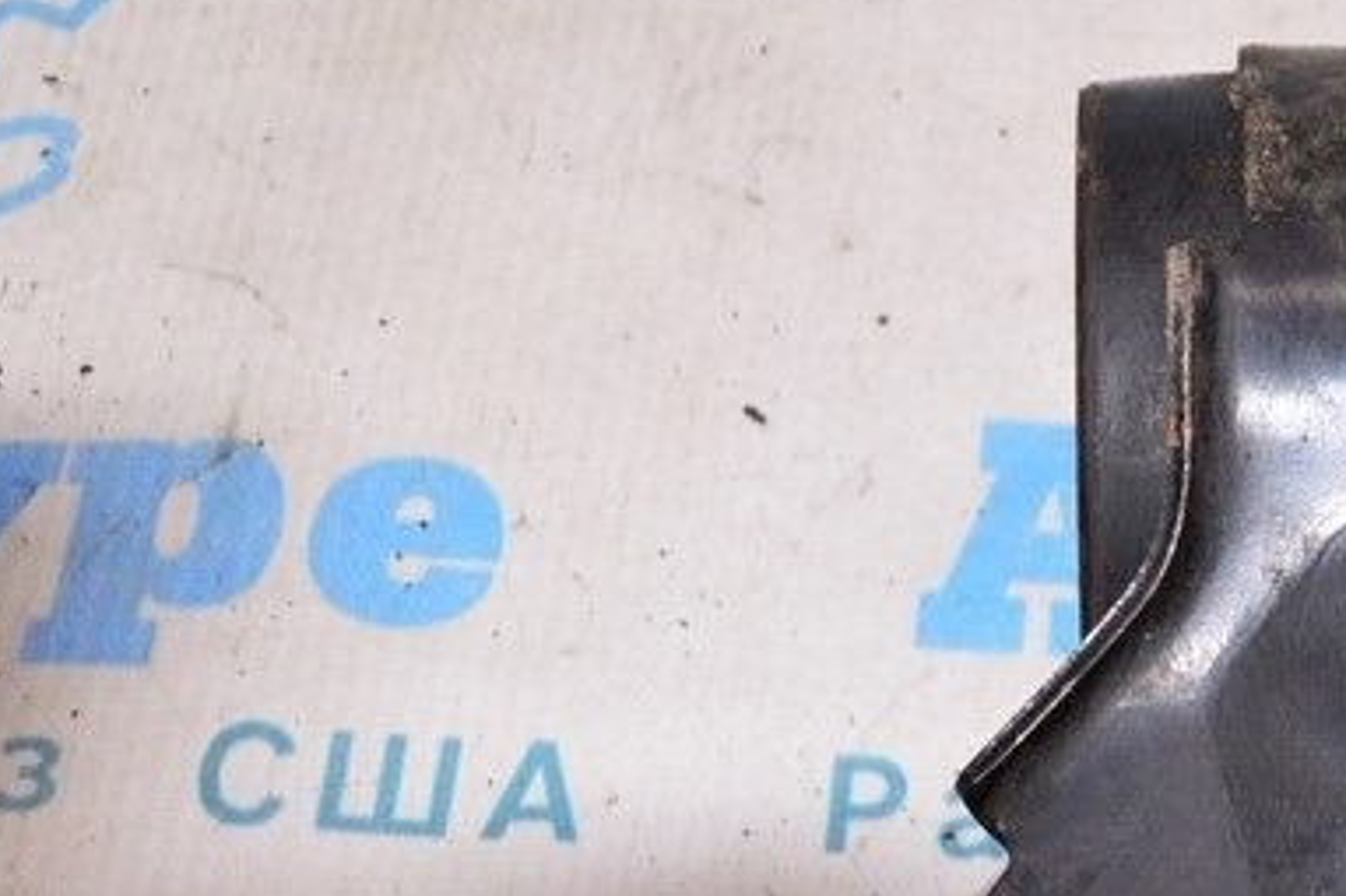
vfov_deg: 13.5
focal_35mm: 100
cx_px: 1613
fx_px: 3750
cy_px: 778
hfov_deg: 19.2
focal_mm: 25
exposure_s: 1/200
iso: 1600
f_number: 8
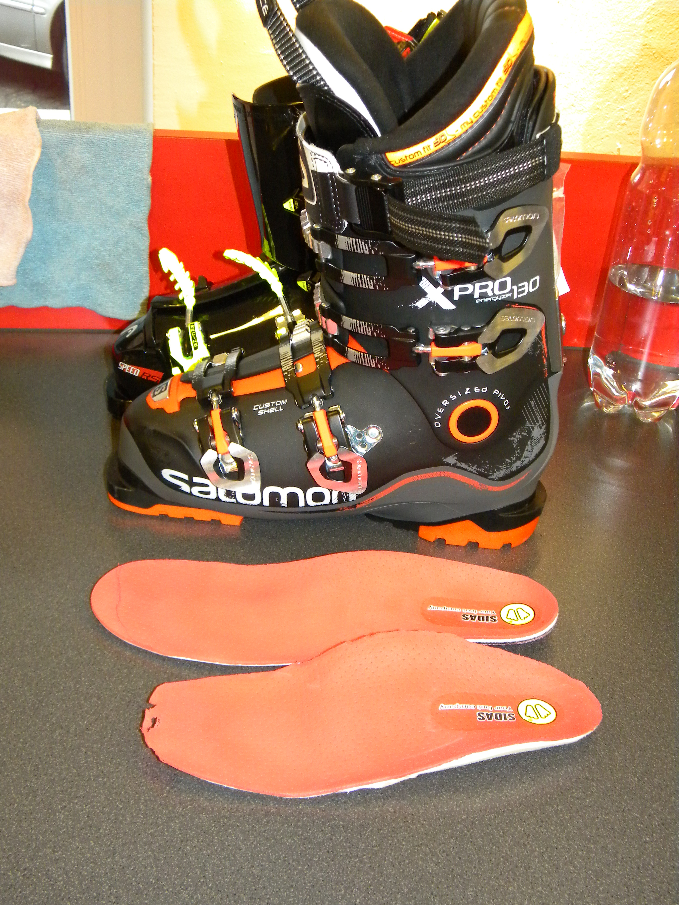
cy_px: 452
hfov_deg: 35.1
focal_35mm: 41
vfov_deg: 45.8
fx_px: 1072
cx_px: 340
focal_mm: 7.3
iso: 400
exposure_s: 1/30
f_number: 3.8
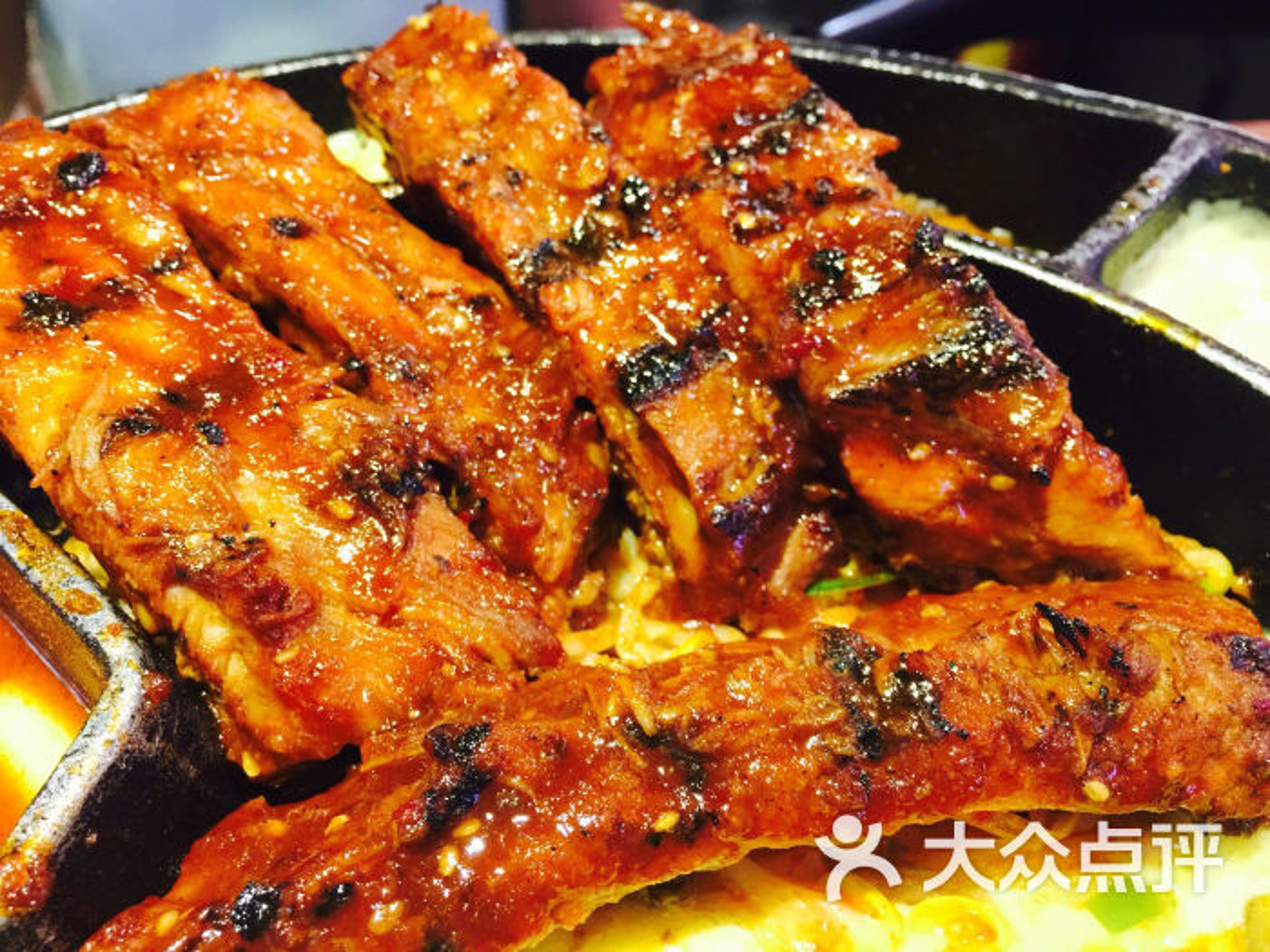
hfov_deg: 61.7
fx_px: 1064
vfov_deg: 48.2
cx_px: 635
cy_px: 476
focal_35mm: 29
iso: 125
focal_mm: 4.15
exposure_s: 1/15
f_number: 2.2
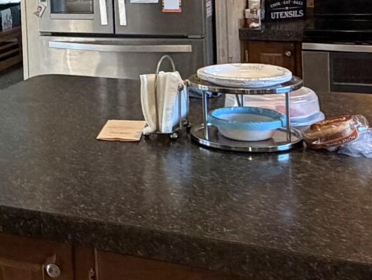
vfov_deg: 19.7
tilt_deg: -3.4
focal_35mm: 72
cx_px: -56
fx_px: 774
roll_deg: +2.4
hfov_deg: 24.8
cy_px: -14
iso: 250
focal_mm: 2.22
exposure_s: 1/60
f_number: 2.2
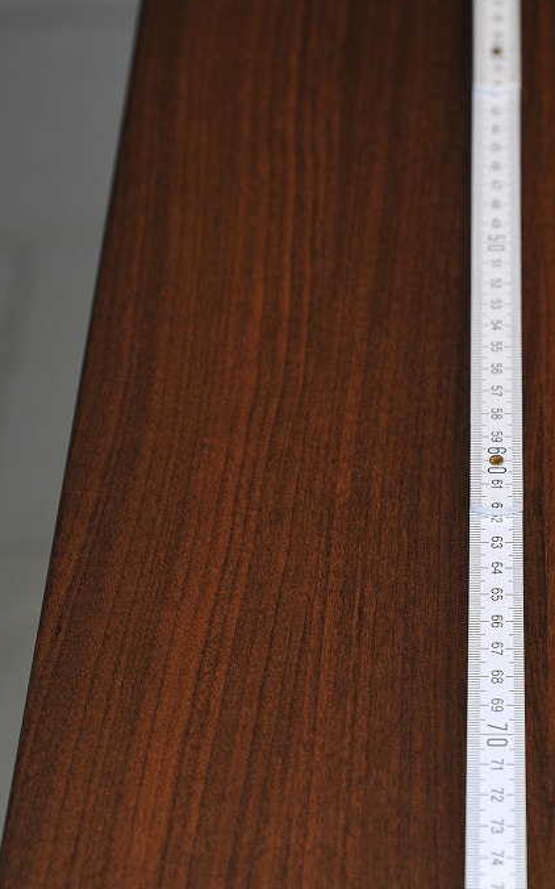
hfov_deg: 12.0
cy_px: 443
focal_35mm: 108
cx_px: 493
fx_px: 2616
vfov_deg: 19.3
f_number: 5
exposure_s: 1/60
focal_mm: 70
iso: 200
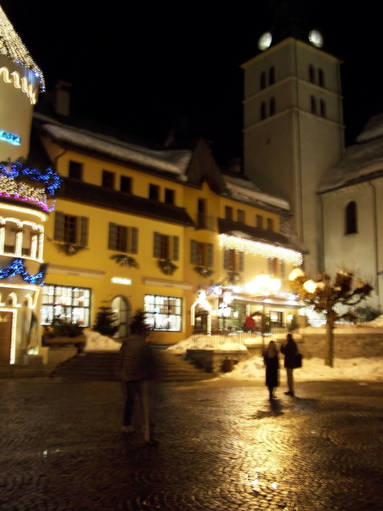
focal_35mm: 38
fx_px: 561
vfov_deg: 49.0
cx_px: 192
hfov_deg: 37.7
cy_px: 256
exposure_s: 1/2
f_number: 2.8
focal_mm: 6.3
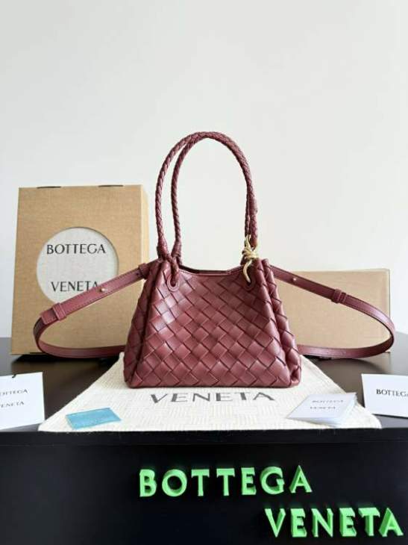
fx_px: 377
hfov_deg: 56.8
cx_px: 204
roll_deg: +0.6
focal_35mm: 24
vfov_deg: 71.6
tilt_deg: +1.1
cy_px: 272
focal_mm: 6.76
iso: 100
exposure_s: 1/121
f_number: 1.78
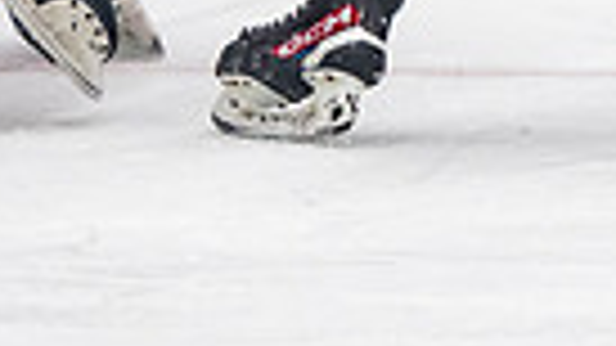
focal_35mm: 909
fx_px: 14845
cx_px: 788
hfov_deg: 2.4
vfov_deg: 1.3
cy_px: -308
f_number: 3.2
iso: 2000
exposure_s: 1/640
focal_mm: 160
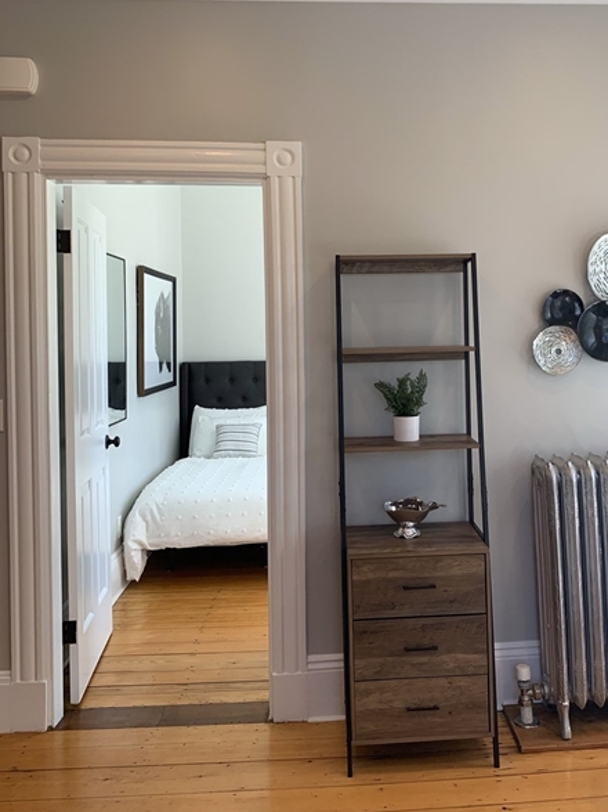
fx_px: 797
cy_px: 344
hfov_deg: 41.4
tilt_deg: -0.2
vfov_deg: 53.7
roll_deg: +0.4
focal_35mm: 34
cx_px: 390
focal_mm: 4.25
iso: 64
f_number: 1.8
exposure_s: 1/120
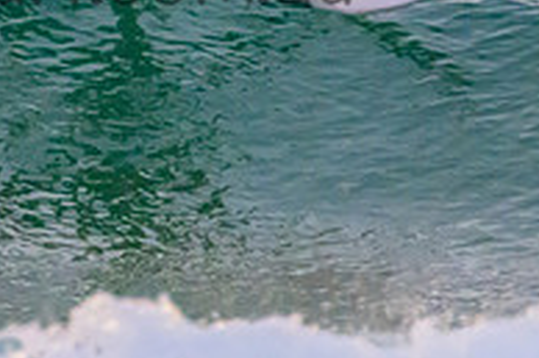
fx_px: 35812
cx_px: 58
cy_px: -60
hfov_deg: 0.9
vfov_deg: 0.6
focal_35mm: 2394
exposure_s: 1/1600
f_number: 11
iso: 18000
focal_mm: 800
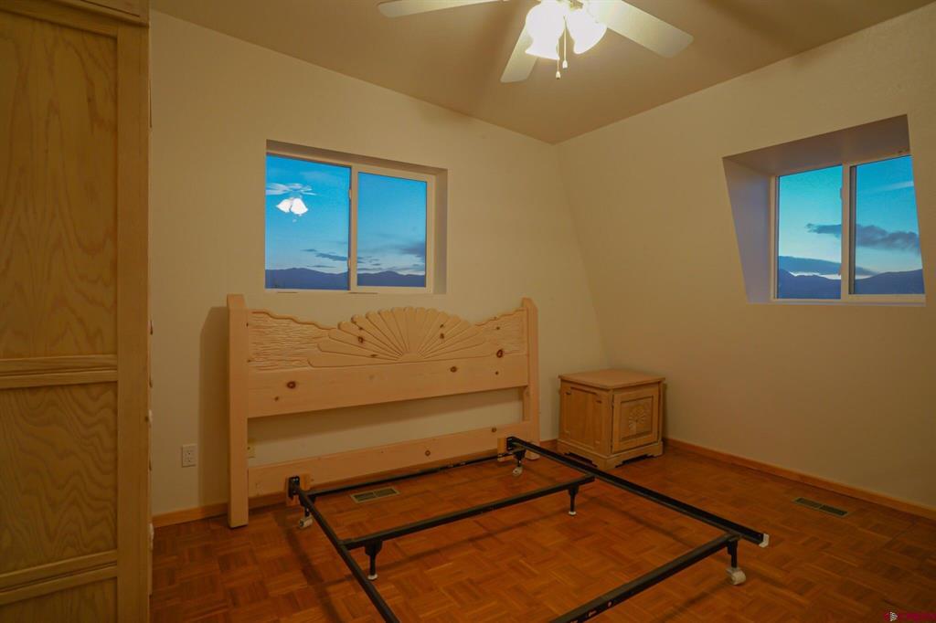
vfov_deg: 67.3
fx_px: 468
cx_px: 468
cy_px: 312
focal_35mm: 18
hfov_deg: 90.0
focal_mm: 18
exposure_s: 1/2
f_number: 16
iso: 400
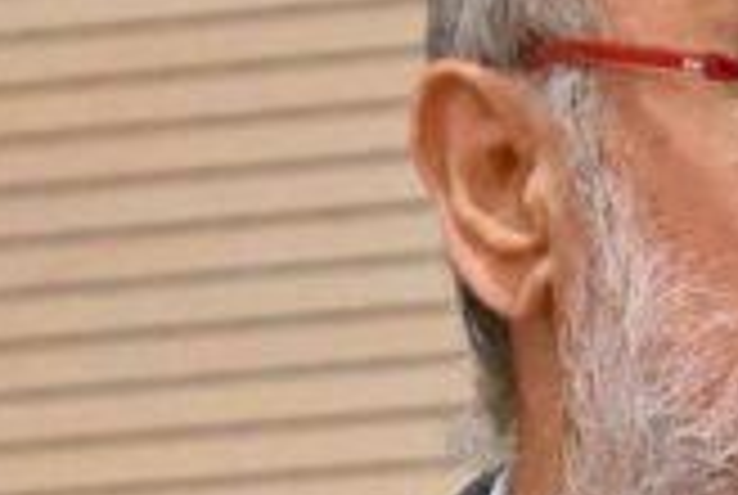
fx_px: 19305
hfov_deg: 2.2
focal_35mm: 940
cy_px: 767
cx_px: 1413
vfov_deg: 1.5
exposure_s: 1/160
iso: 5000
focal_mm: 101
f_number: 5
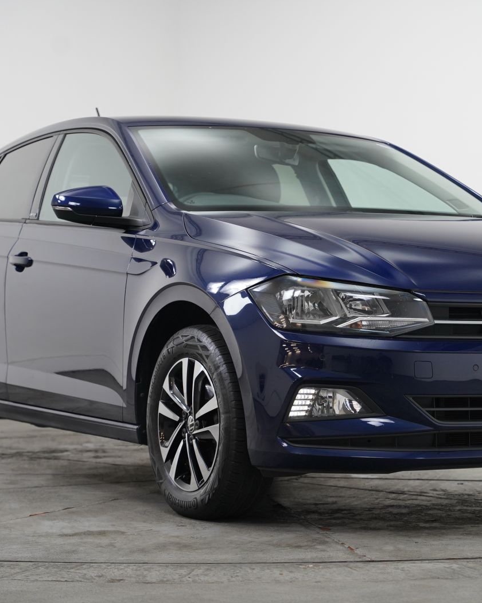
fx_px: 1612
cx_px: 302
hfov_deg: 17.0
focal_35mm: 90
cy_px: 303
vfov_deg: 21.2
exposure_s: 1/160
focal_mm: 63.3
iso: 1600
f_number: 4
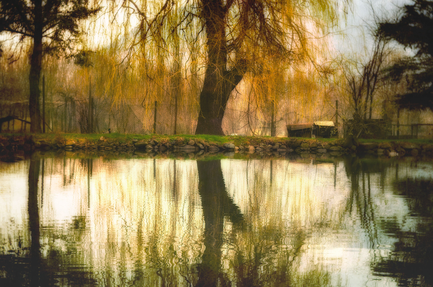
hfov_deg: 24.8
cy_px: 144
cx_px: 216
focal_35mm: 82
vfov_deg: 16.6
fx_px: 984
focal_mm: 55
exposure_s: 1/160
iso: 500
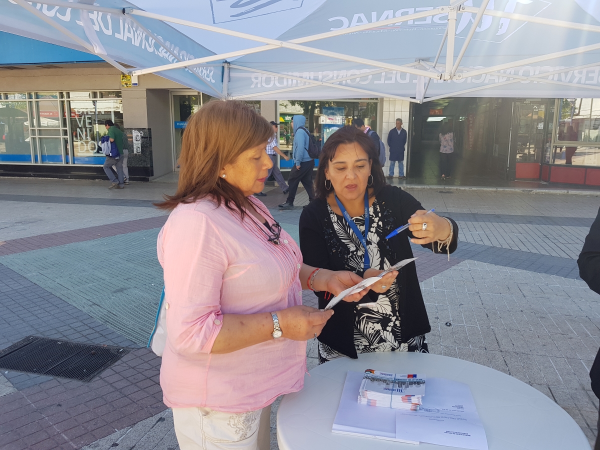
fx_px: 451
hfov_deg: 67.3
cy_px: 225
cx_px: 300
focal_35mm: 26
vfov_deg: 53.1
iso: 40
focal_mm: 4.2
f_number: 1.7
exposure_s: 1/248
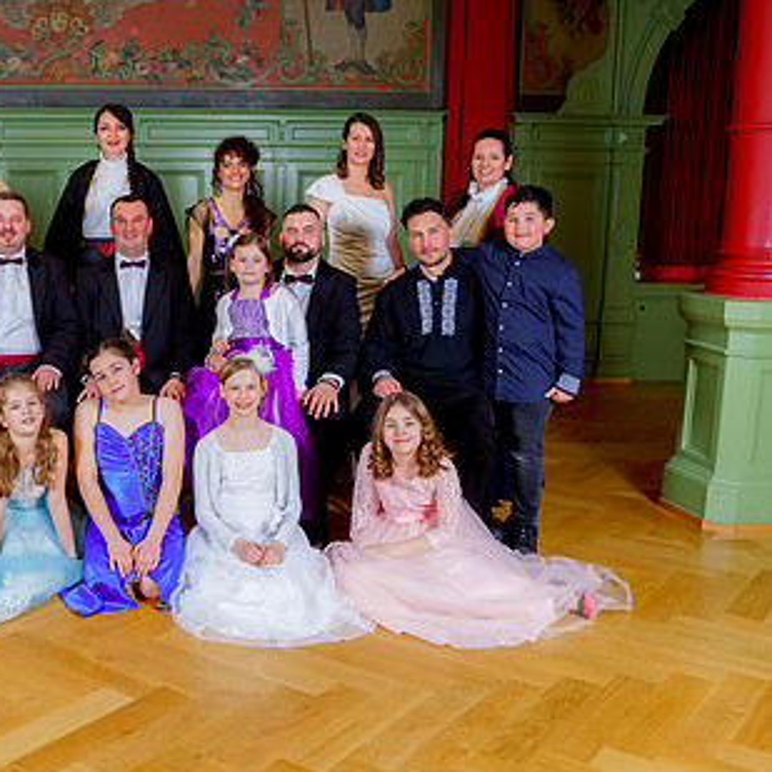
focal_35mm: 42
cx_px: 112
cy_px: 362
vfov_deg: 40.0
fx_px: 1060
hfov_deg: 38.0
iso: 100
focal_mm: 24
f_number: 6.3
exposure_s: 1/100
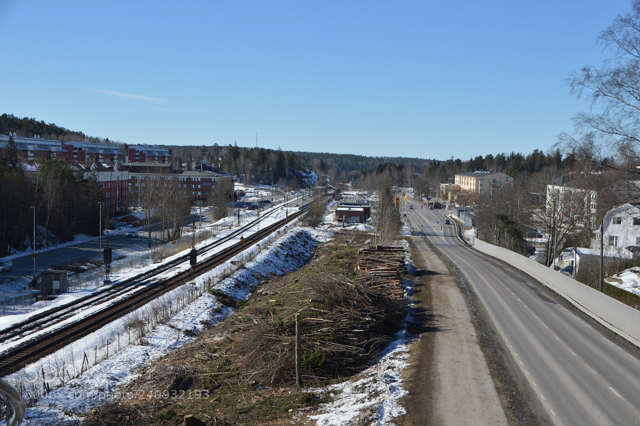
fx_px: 906
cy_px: 213
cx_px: 320
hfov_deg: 38.9
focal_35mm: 51
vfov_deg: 26.4
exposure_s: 1/400
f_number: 9
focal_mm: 34
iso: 110
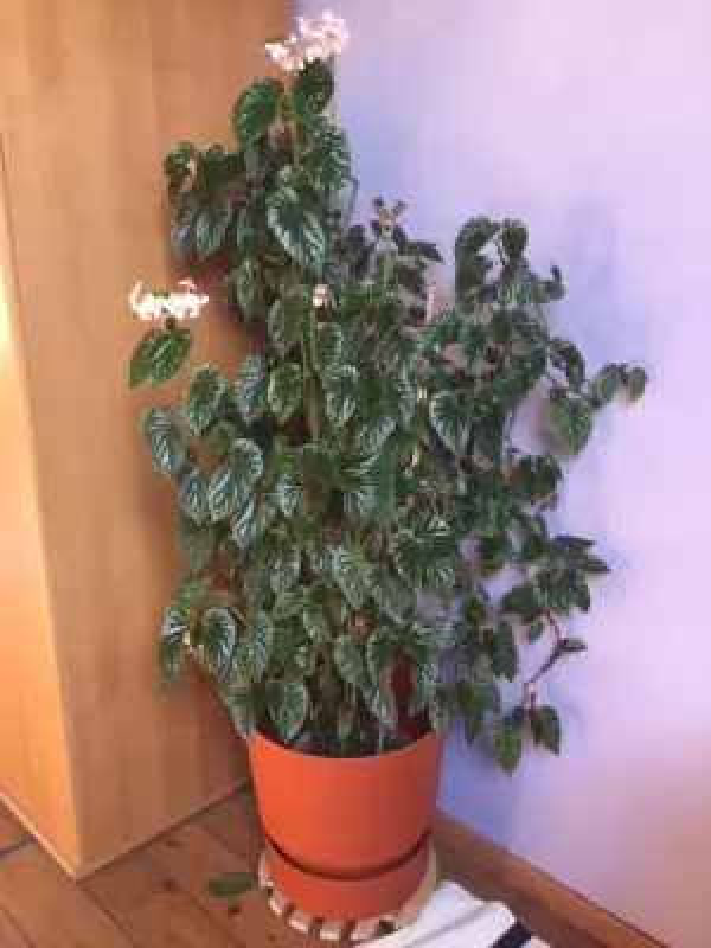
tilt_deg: -15.1
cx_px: 356
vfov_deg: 61.7
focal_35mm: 29
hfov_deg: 48.2
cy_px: 474
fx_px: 794
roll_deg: +0.6
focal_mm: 4.15
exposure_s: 1/33
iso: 100
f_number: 2.2
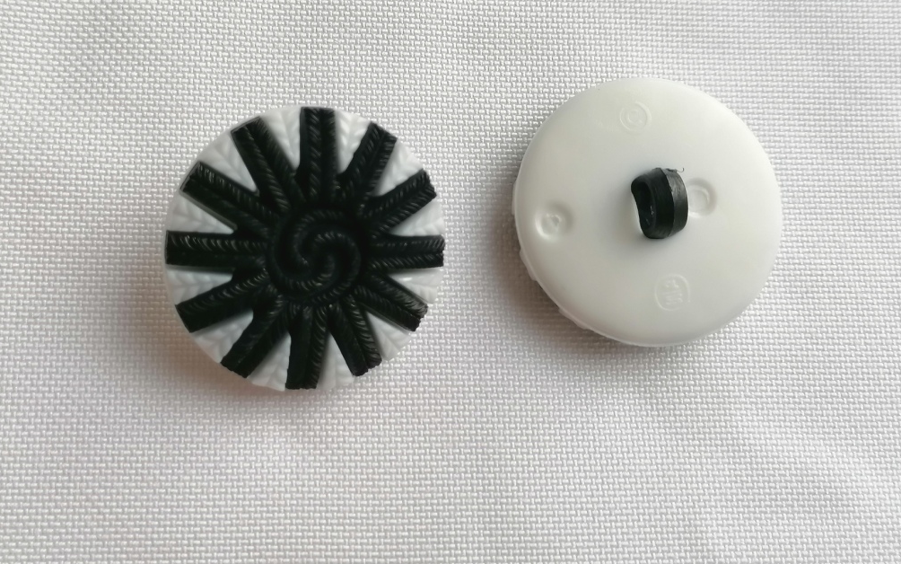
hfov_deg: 49.3
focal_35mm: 40
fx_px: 982
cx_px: 458
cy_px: 225
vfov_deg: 31.9
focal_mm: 4.75
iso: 64
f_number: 1.8
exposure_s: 1/90
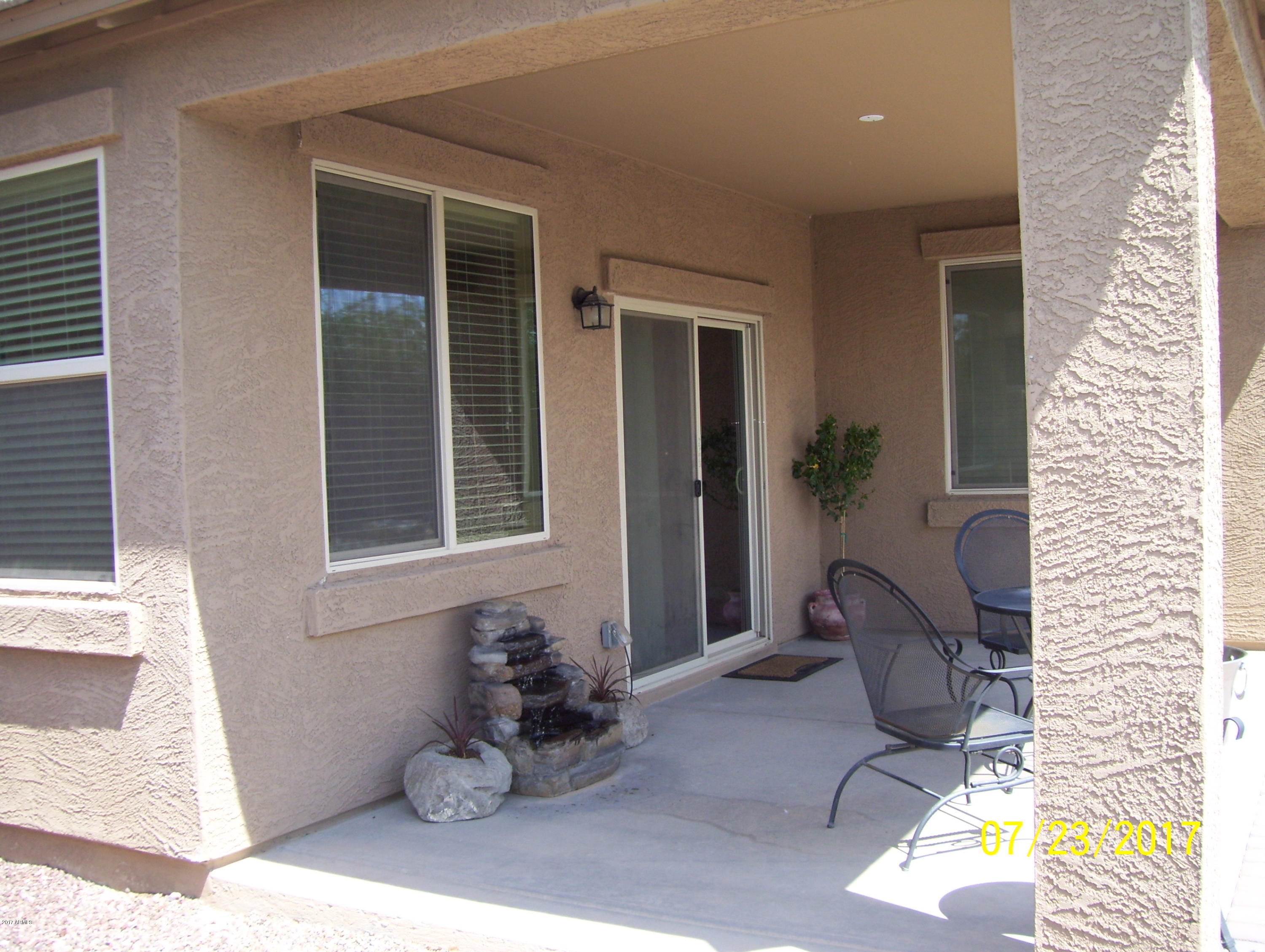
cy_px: 476
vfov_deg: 39.7
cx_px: 632
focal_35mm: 36
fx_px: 1317
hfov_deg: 51.3
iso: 80
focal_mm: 6
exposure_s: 1/320
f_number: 2.7
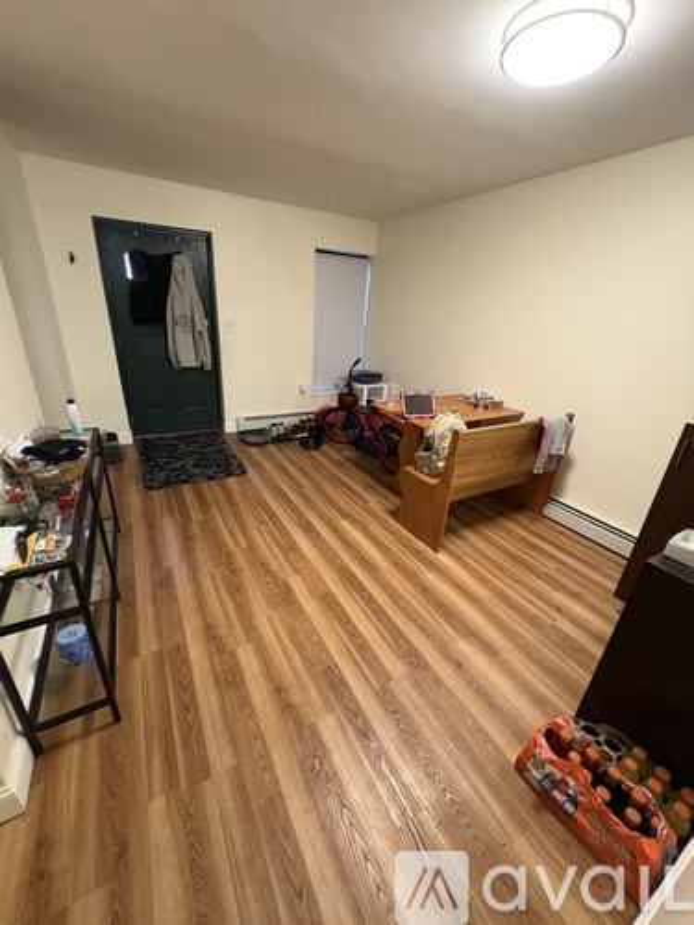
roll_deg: -5.0
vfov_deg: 102.1
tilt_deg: -16.9
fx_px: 374
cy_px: 462
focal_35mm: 14
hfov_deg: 85.7
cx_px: 347
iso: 640
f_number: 2.2
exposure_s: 1/60
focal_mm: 2.22
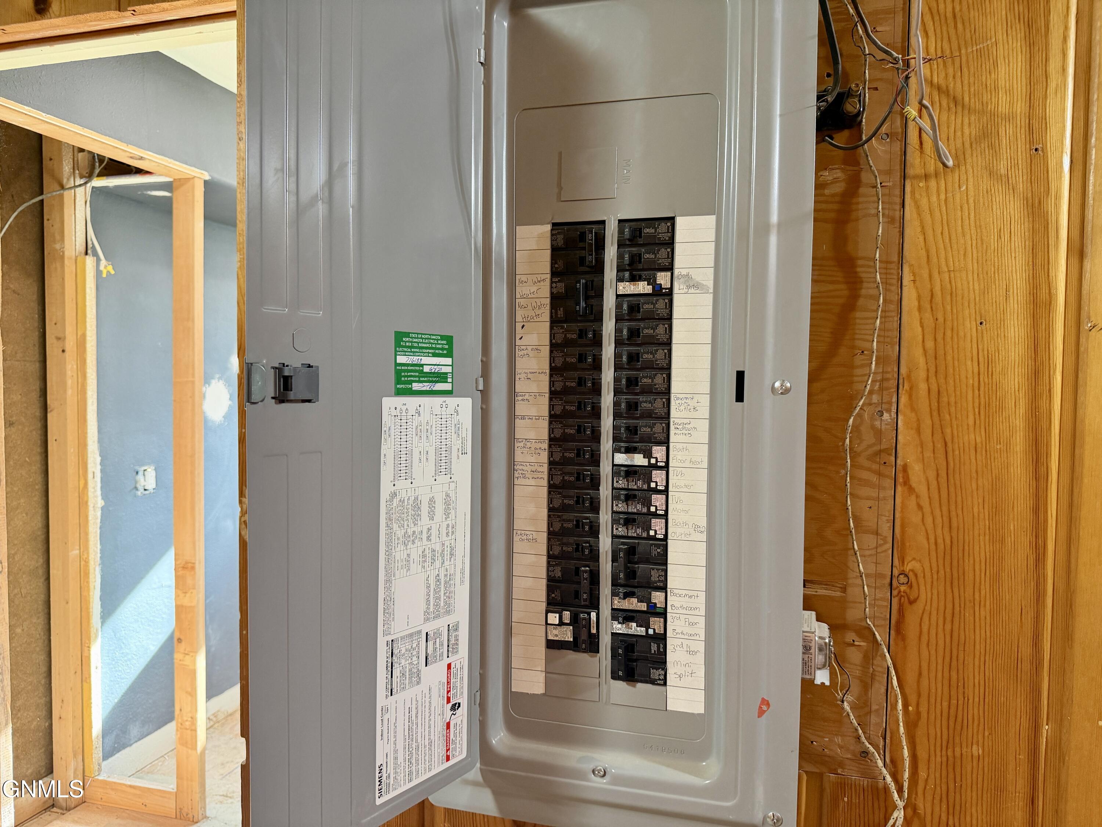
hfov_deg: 71.6
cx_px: 551
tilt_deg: -3.1
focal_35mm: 24
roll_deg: -0.6
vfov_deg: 56.8
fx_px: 764
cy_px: 414
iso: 250
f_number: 1.78
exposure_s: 1/60
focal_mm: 6.76
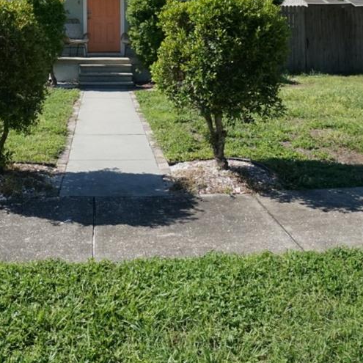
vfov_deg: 35.5
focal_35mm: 44
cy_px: 19
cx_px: 104
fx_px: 522
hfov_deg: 37.7
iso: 1600
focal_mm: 16
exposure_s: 1/6400
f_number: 7.1
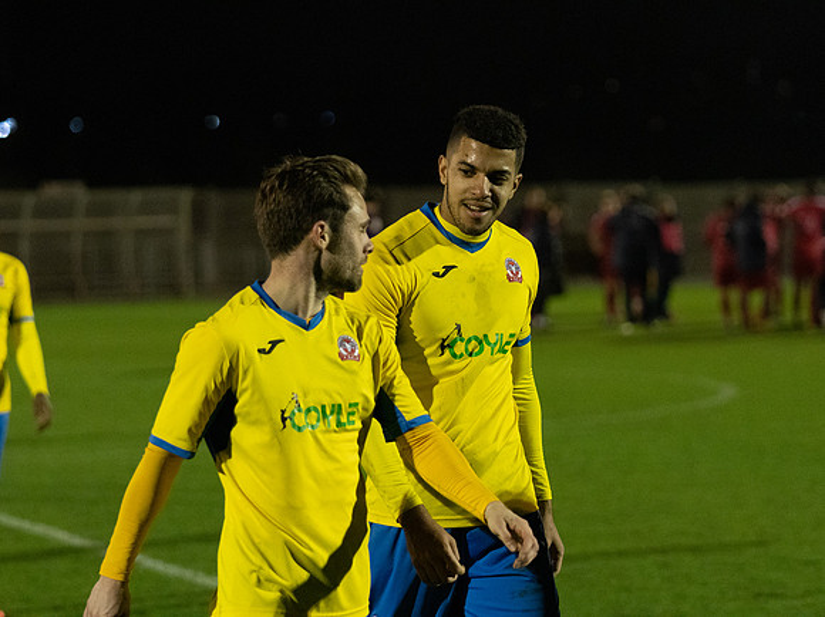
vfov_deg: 9.0
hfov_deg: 12.0
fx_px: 3939
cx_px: 412
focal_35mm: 165
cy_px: 308
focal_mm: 102
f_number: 2.8
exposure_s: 1/1000
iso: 5000
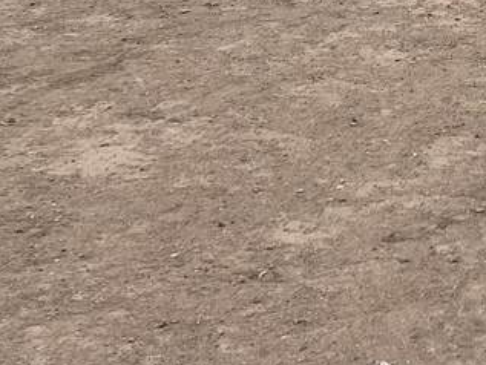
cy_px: -314
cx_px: 465
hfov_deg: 18.3
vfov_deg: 12.7
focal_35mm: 105
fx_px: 1475
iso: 50
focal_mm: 5.7
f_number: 1.5
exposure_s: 1/5319
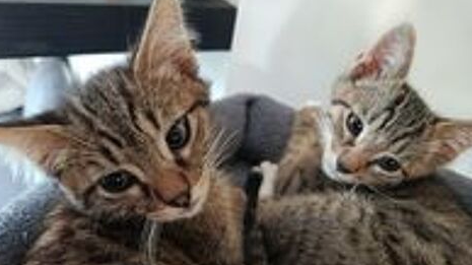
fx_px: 338
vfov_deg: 42.3
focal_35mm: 27
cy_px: 174
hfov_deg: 69.9
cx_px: 231
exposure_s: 1/25
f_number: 1.7
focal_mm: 5.24
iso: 2499
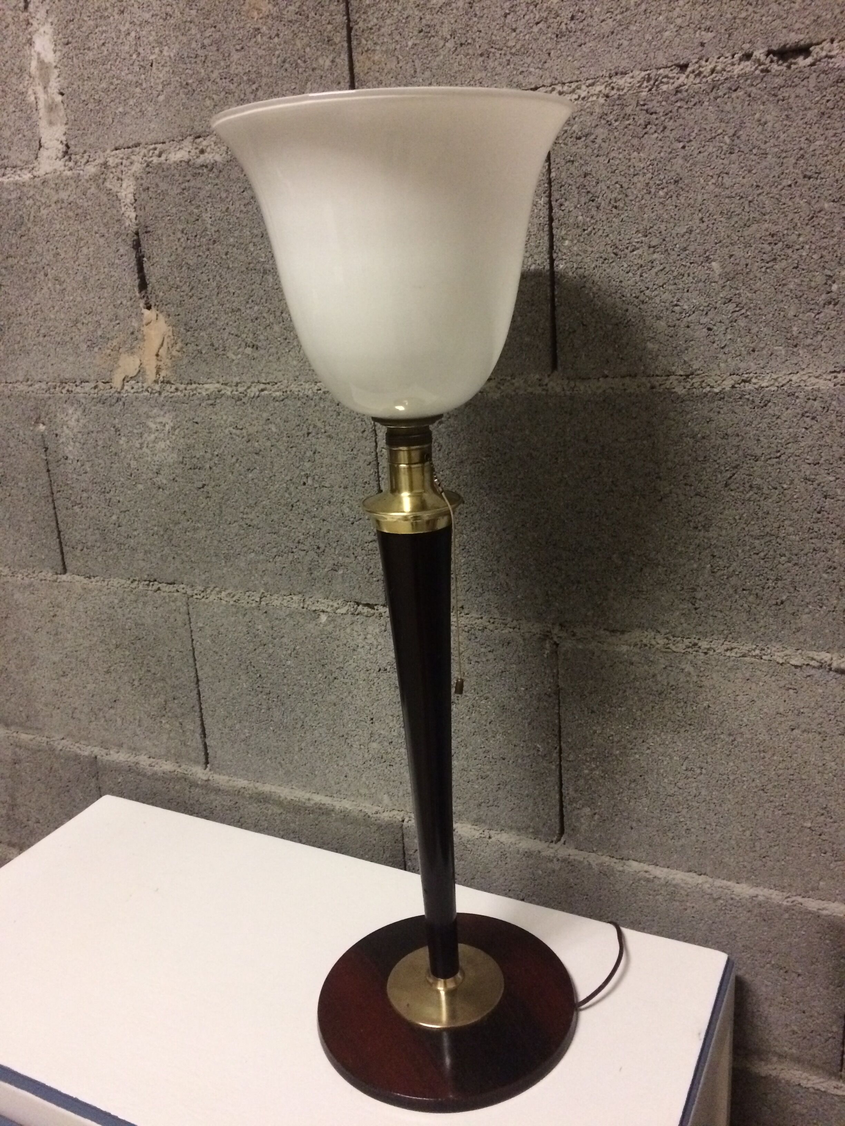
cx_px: 422
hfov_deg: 48.2
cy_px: 563
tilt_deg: -16.1
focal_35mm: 29
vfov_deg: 61.7
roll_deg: +2.9
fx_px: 944
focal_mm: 4.15
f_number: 2.2
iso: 400
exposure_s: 1/17
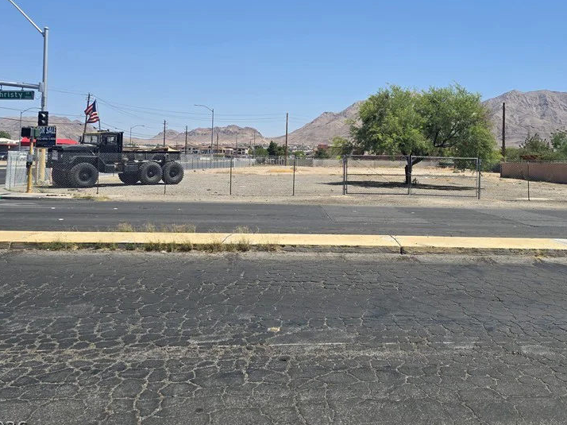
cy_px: 136
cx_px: 347
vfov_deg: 42.3
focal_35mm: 33
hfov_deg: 54.9
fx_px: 540
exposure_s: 1/1024
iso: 12
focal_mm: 6.3
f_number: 1.7
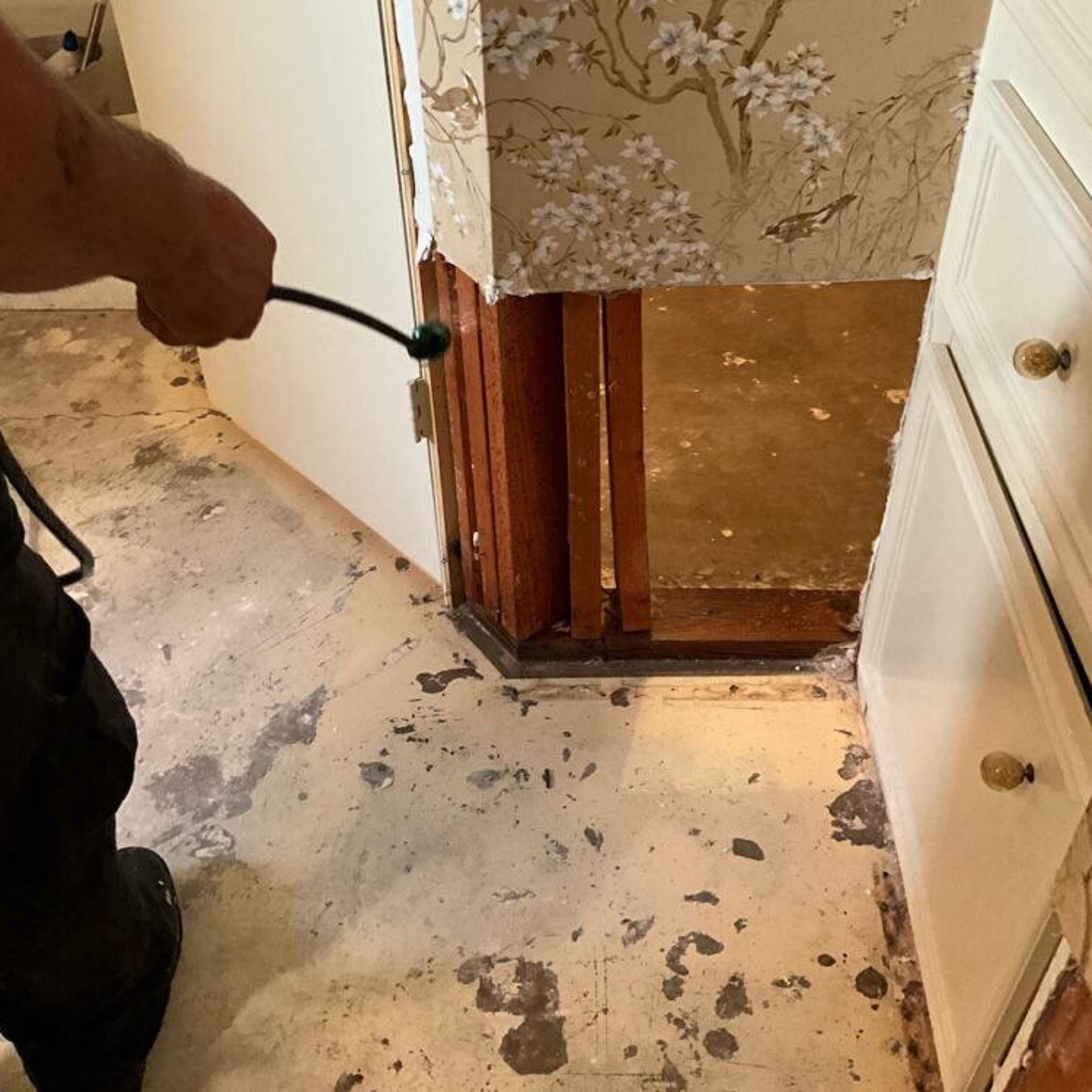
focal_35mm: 35
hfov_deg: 47.2
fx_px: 1249
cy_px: 422
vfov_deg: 46.9
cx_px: 543
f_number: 1.8
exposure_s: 1/60
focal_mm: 3
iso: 200
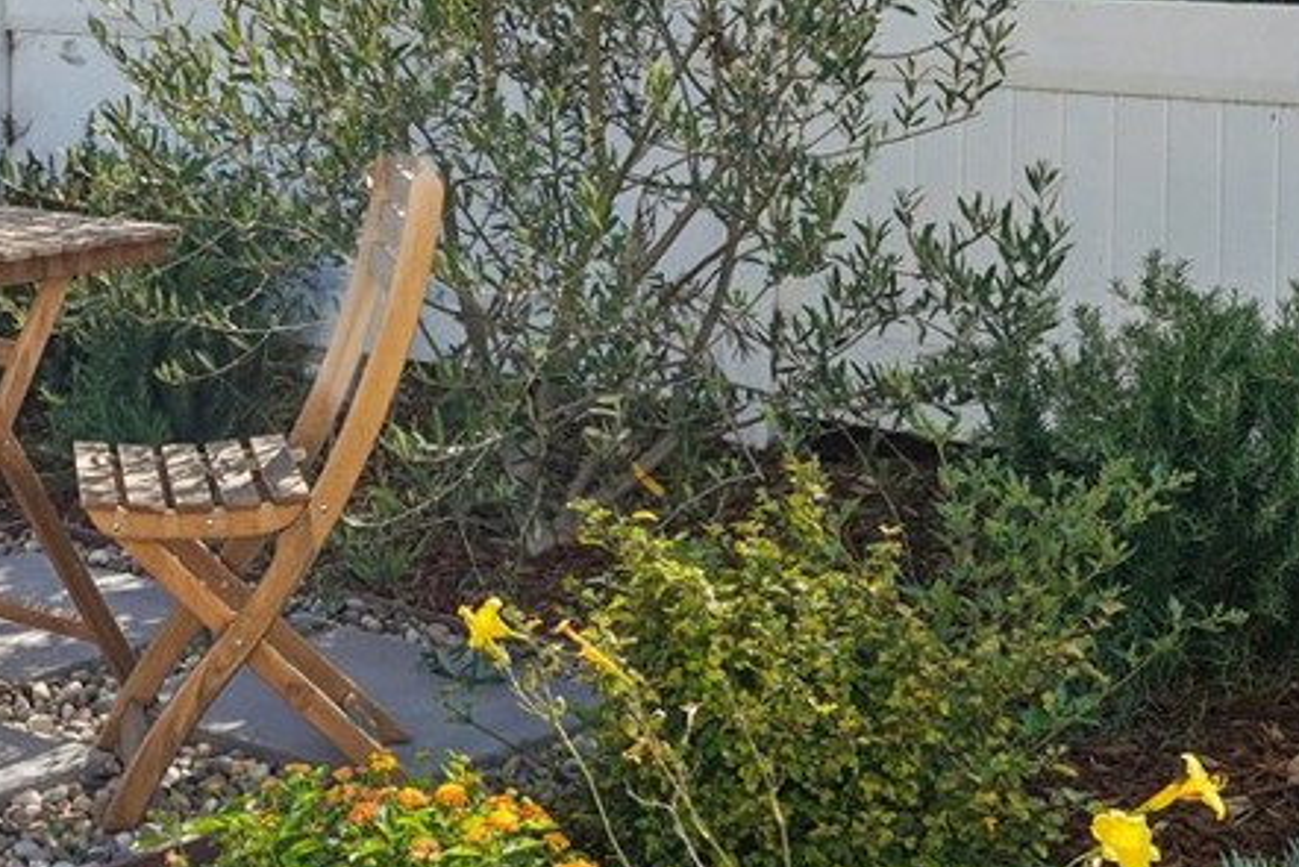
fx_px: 2924
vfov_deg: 16.6
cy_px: 56
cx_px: -24
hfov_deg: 23.9
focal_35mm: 81
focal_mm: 35
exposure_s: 1/500
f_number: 8
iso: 400
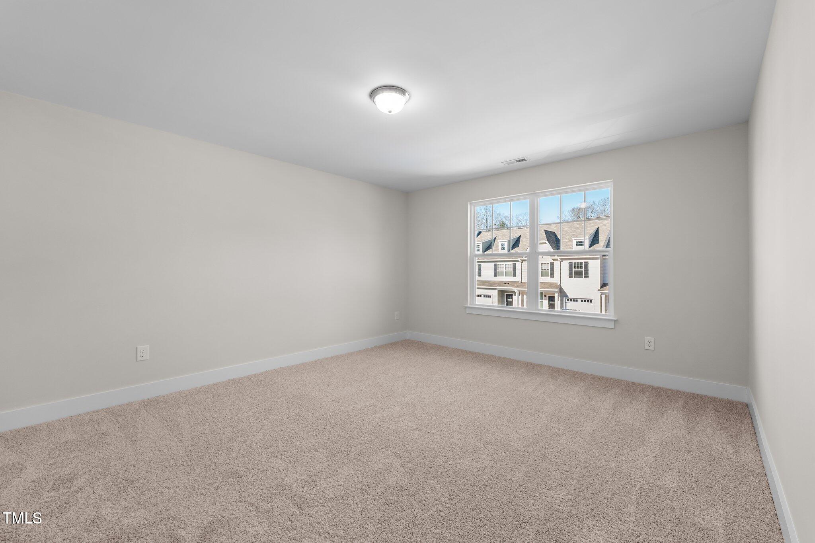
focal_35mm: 14
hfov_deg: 104.3
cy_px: 272
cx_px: 408
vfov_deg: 81.2
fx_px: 317
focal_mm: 14
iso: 200
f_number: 7.1
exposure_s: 1/13
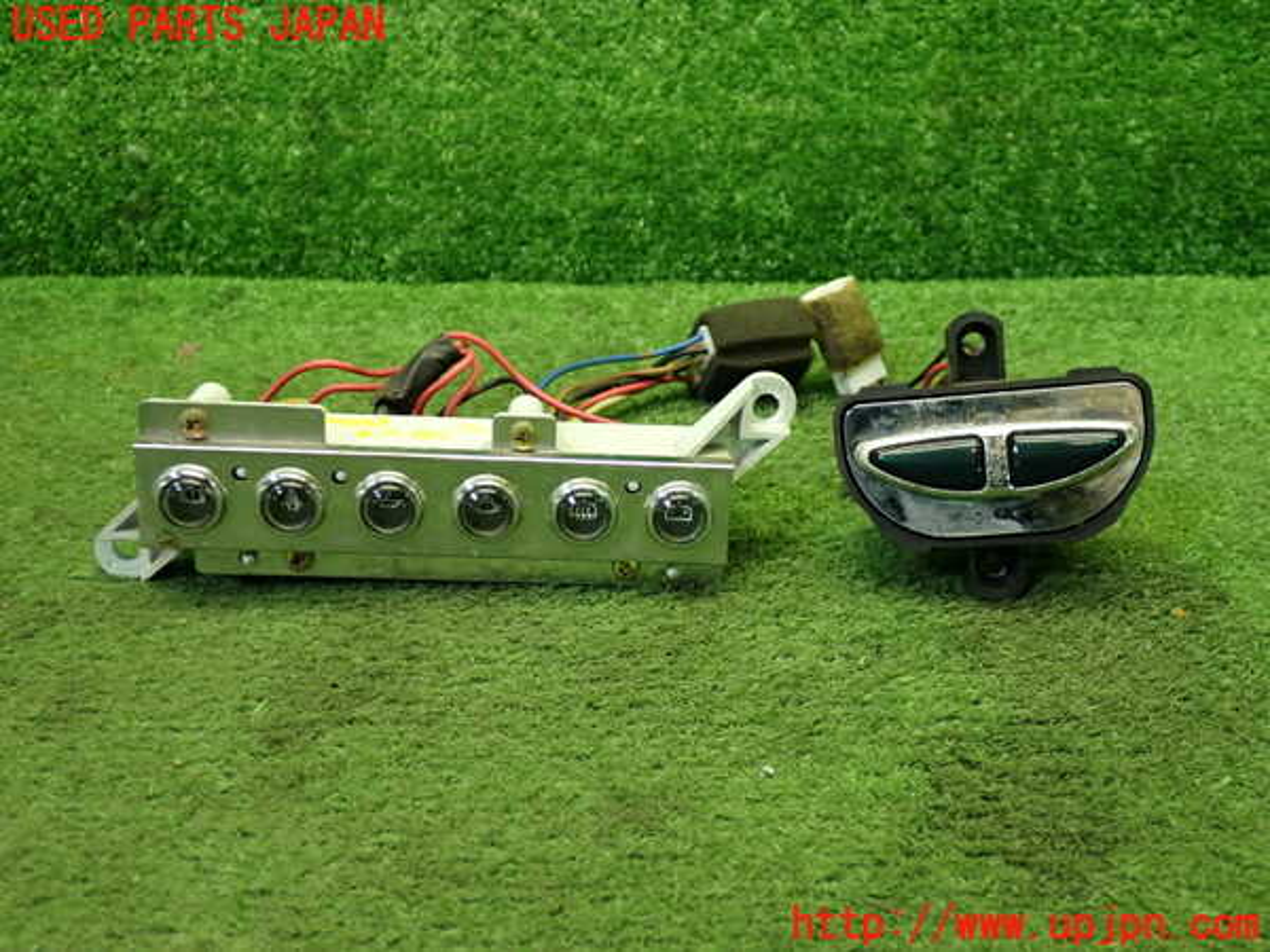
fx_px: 1394
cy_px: 476
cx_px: 635
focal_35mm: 38
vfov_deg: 37.7
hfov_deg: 49.0
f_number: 2.7
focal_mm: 6.83
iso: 320
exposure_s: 1/40
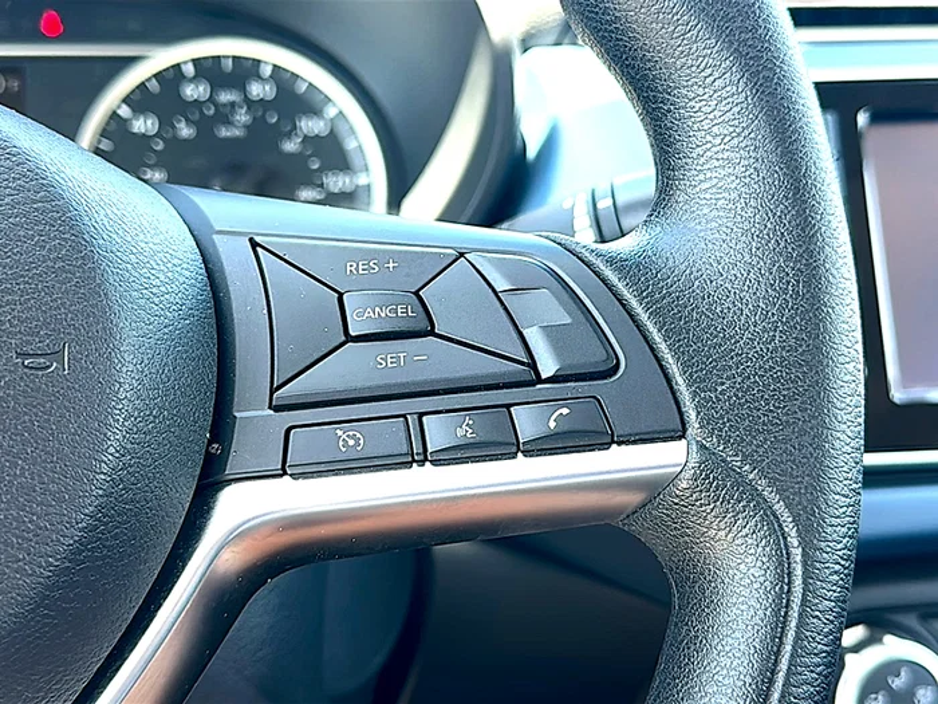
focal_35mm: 42
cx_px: 469
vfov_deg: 34.3
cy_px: 352
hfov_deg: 44.8
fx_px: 1138
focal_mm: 6.86
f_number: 1.78
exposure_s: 1/97
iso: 64
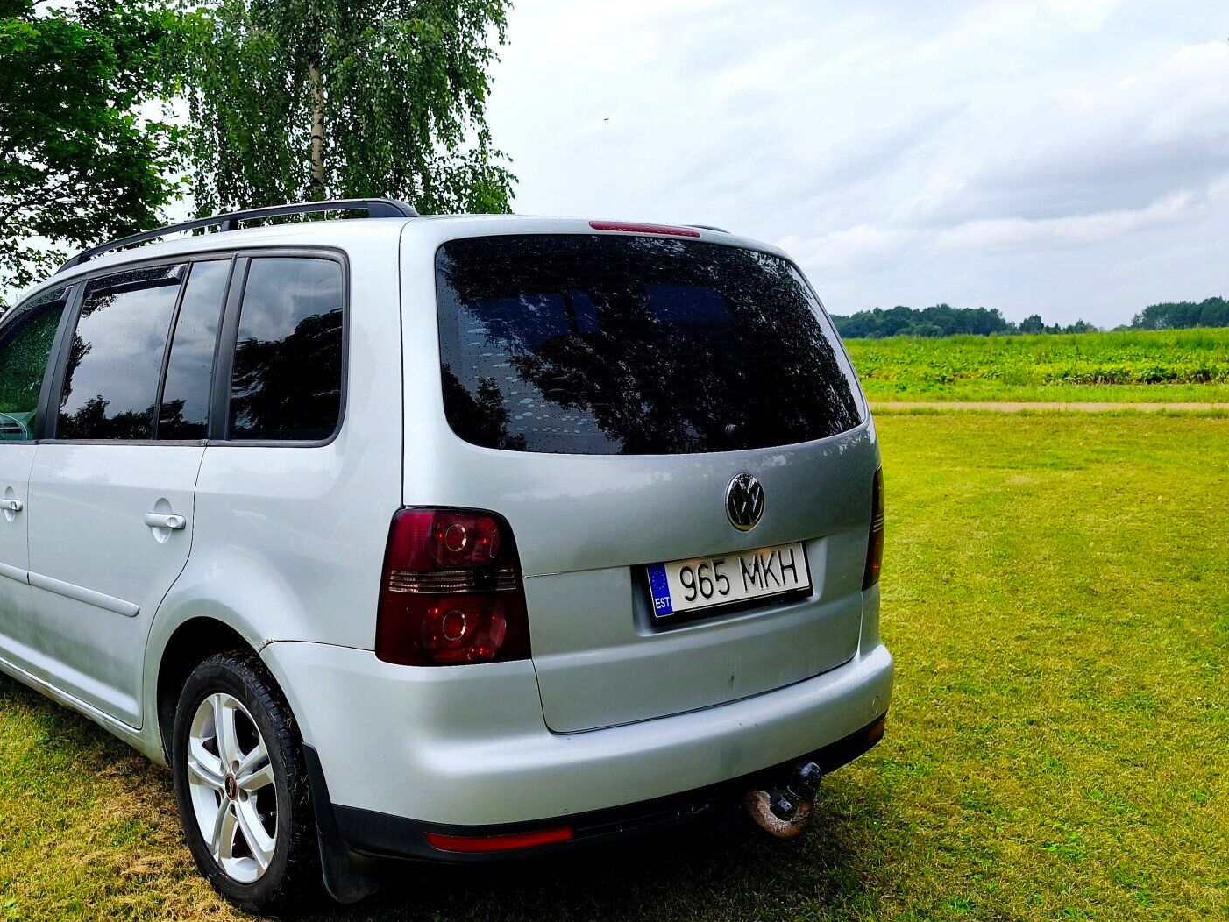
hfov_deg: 55.2
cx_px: 377
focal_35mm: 32
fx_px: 1136
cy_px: 575
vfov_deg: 43.8
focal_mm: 6.18
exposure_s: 1/830
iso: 50
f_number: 1.65
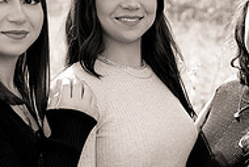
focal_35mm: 79
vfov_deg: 17.3
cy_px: 115
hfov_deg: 24.6
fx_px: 547
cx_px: 240
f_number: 2
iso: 50
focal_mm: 24
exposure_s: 1/640
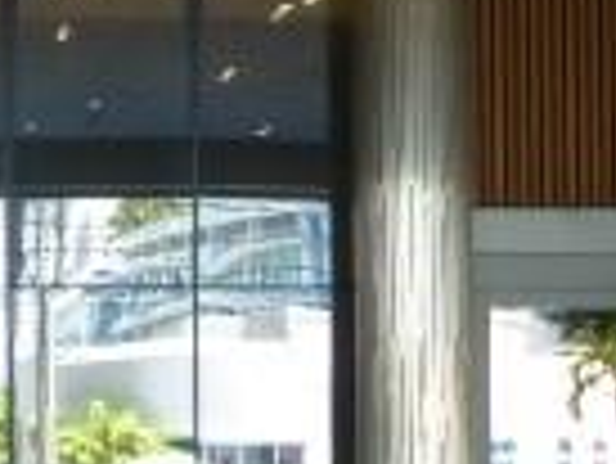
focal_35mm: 159
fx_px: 2832
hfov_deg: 12.3
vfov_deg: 9.3
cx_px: 13
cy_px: 365
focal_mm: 6.1
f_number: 3.7
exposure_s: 1/60
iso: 200
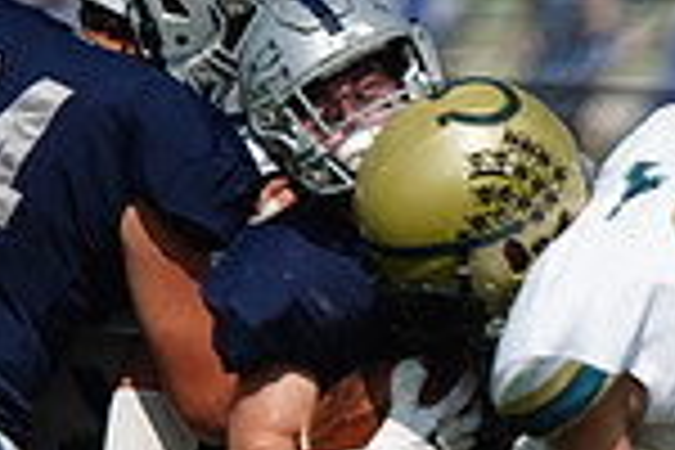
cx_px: 868
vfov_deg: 1.2
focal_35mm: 1162
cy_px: 542
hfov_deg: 1.8
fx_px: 21786
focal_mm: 300
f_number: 2.8
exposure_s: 1/8000
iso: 400
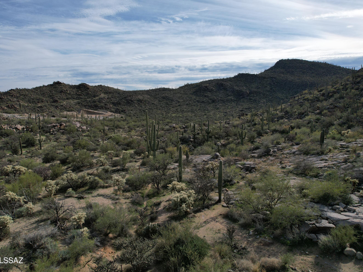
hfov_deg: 71.6
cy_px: 136
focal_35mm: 24
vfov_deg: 56.8
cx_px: 173
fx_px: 252
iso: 100
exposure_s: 1/4000
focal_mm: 8.38
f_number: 2.8
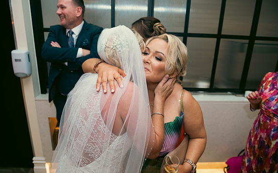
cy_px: 88
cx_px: 140
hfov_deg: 72.5
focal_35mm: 25
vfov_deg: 49.3
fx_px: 189
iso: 800
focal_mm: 24
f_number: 3.5
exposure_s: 1/160
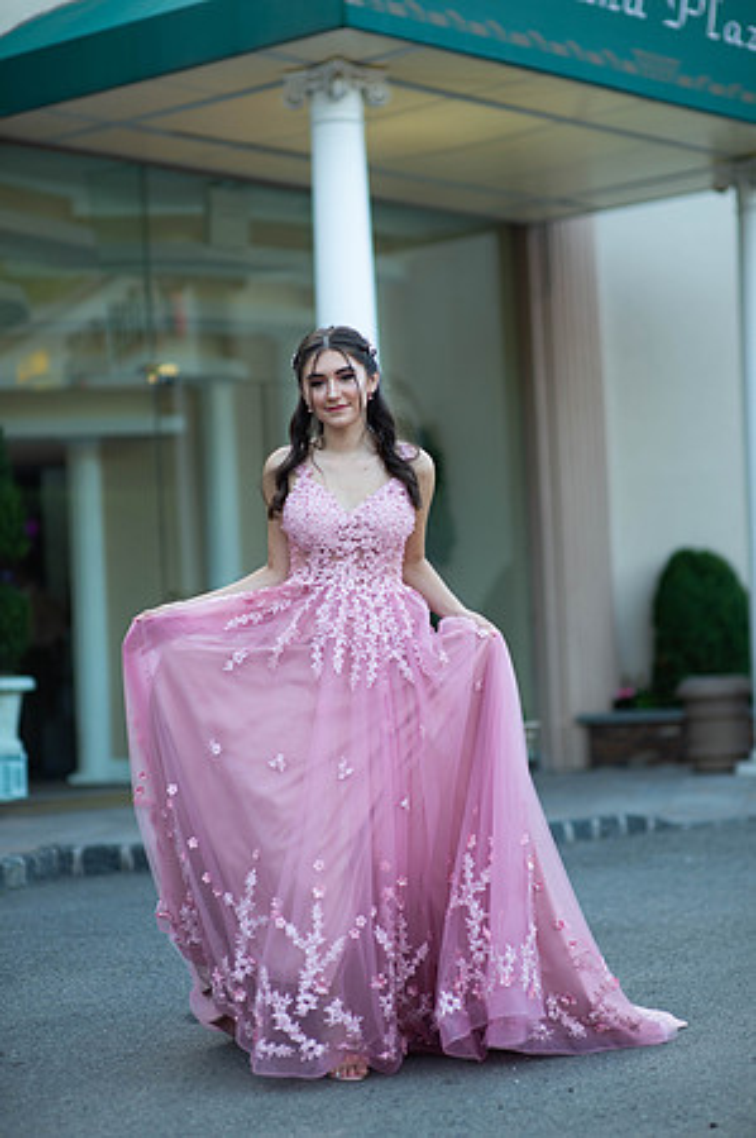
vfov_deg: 23.9
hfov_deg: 16.0
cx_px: 378
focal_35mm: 85
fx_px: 2683
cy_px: 569
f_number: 2
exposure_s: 1/640
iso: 250
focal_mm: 85
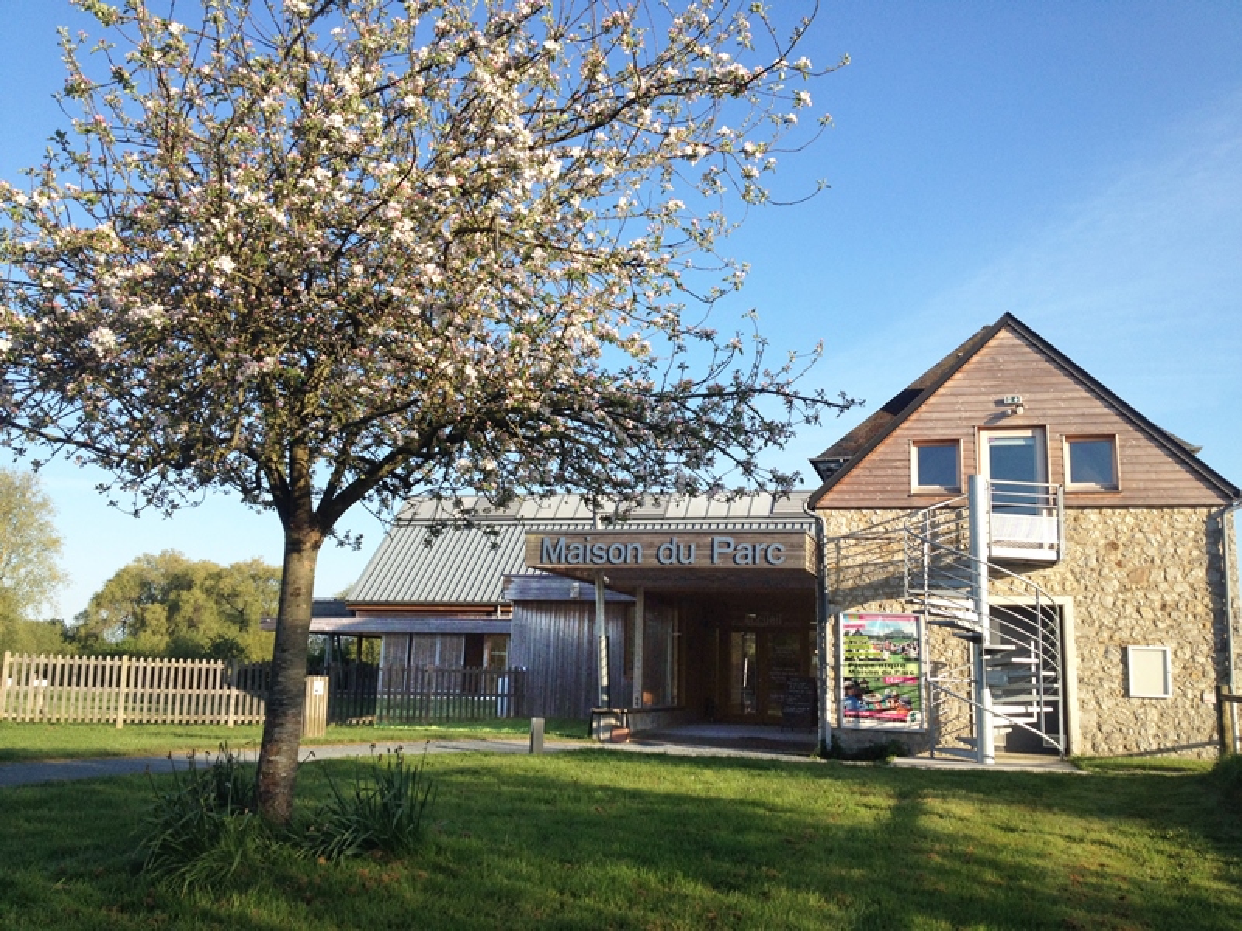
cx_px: 621
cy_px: 466
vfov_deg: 40.7
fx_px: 1256
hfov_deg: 52.6
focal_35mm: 35
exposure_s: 1/905
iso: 50
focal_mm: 4.28
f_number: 2.4
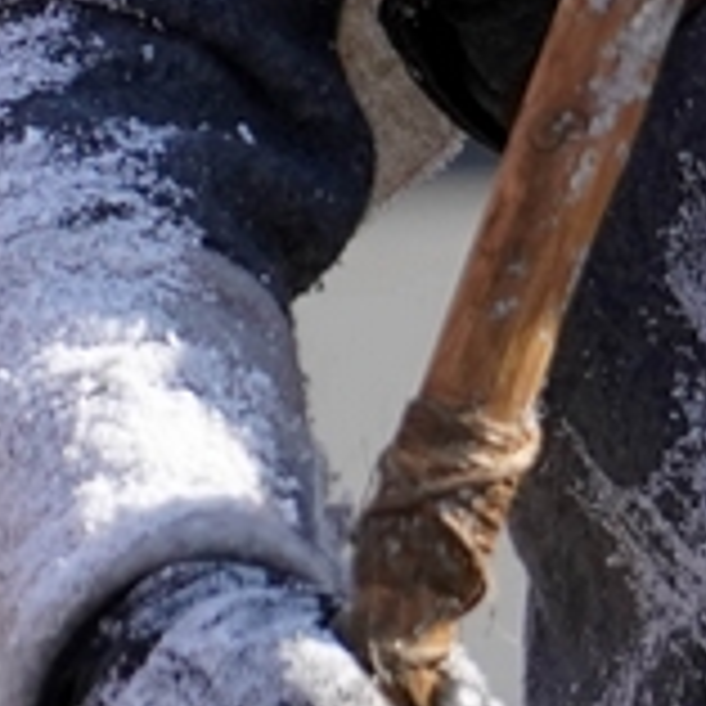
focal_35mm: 1759
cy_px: -1286
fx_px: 40588
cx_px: 630
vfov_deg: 1.0
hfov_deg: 1.0
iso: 500
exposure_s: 1/3200
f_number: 4
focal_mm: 200
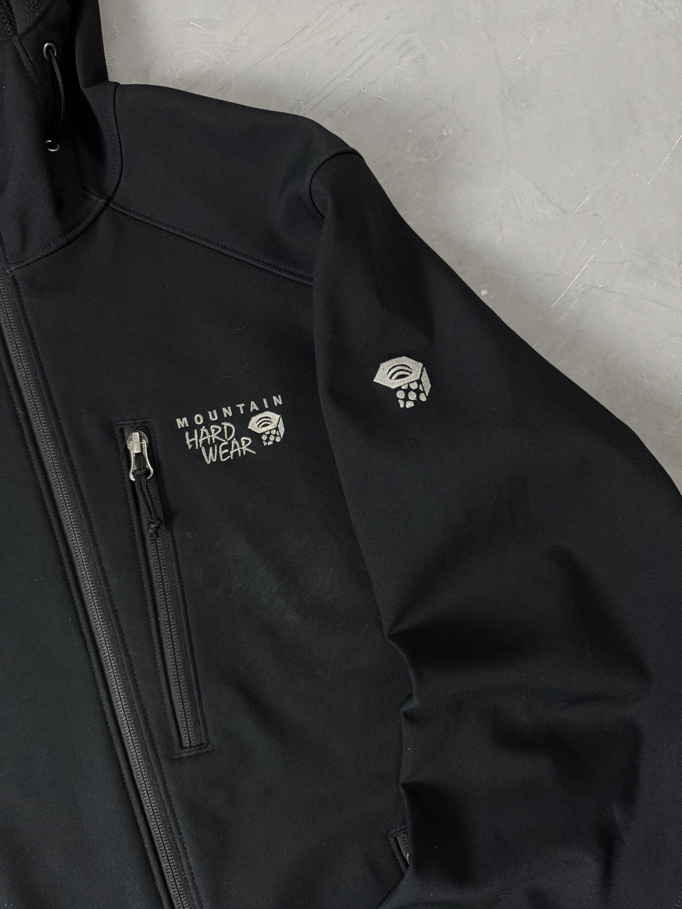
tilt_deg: -84.4
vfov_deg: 71.6
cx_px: 341
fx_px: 630
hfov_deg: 56.8
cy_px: 454
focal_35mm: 24
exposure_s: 1/60
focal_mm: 6.76
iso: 320
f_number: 1.78
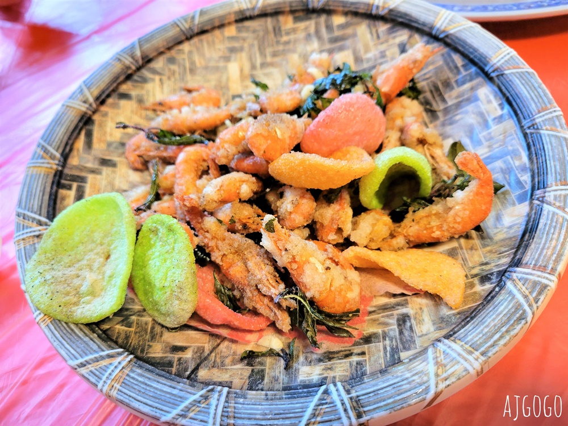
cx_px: 284
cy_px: 213
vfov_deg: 53.1
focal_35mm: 26
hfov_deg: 67.3
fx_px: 427
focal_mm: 5.4
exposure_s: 1/39
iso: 200
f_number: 1.8
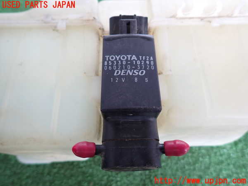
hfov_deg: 69.4
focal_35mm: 25
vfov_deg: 54.9
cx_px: 124
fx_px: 179
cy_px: 93
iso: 200
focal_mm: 4.5
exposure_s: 1/50
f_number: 2
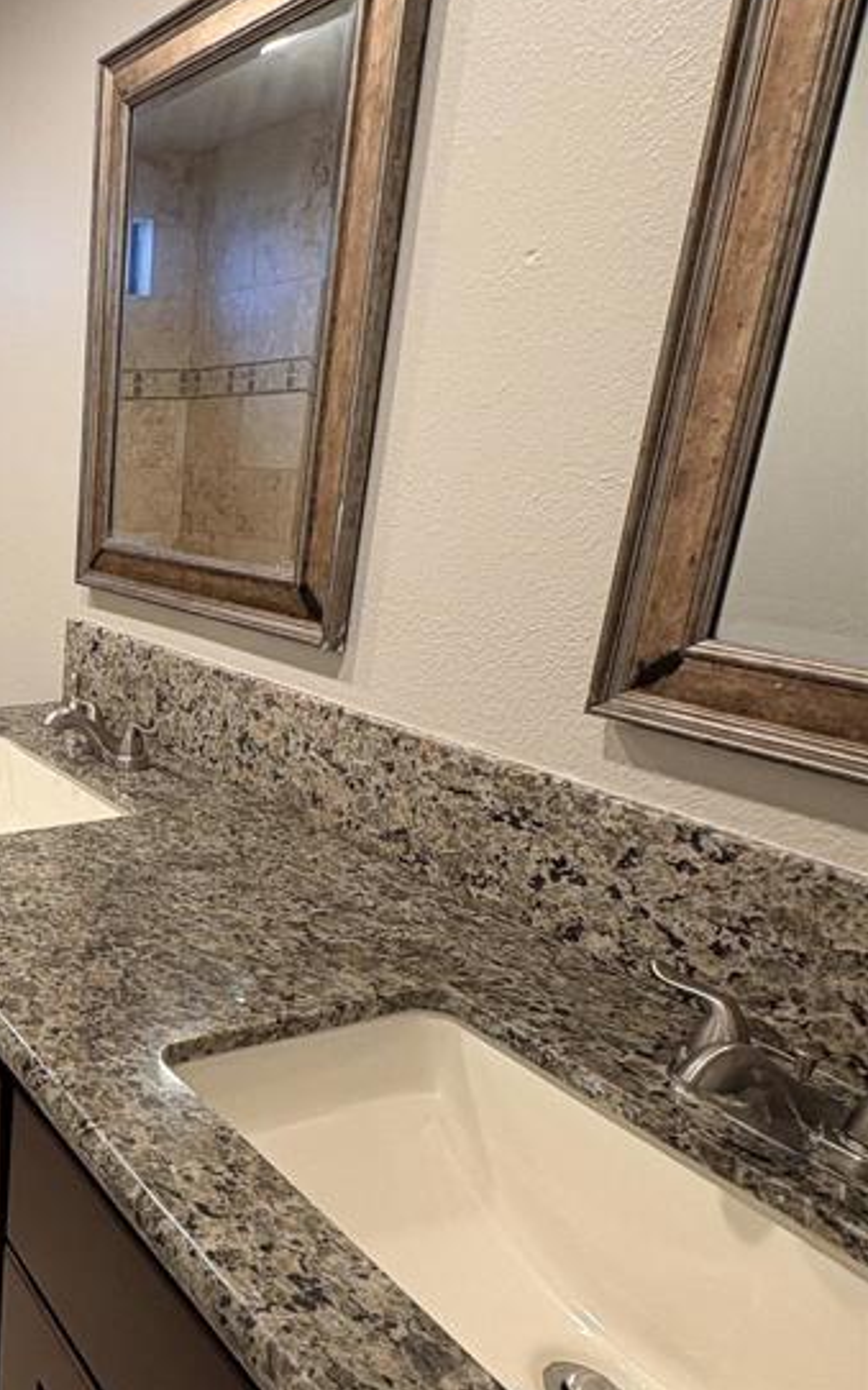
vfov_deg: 66.2
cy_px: 781
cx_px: -113
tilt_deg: -18.2
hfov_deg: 36.7
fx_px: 1061
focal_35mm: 28
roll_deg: +0.4
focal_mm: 2.22
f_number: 2.2
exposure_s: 1/60
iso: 125
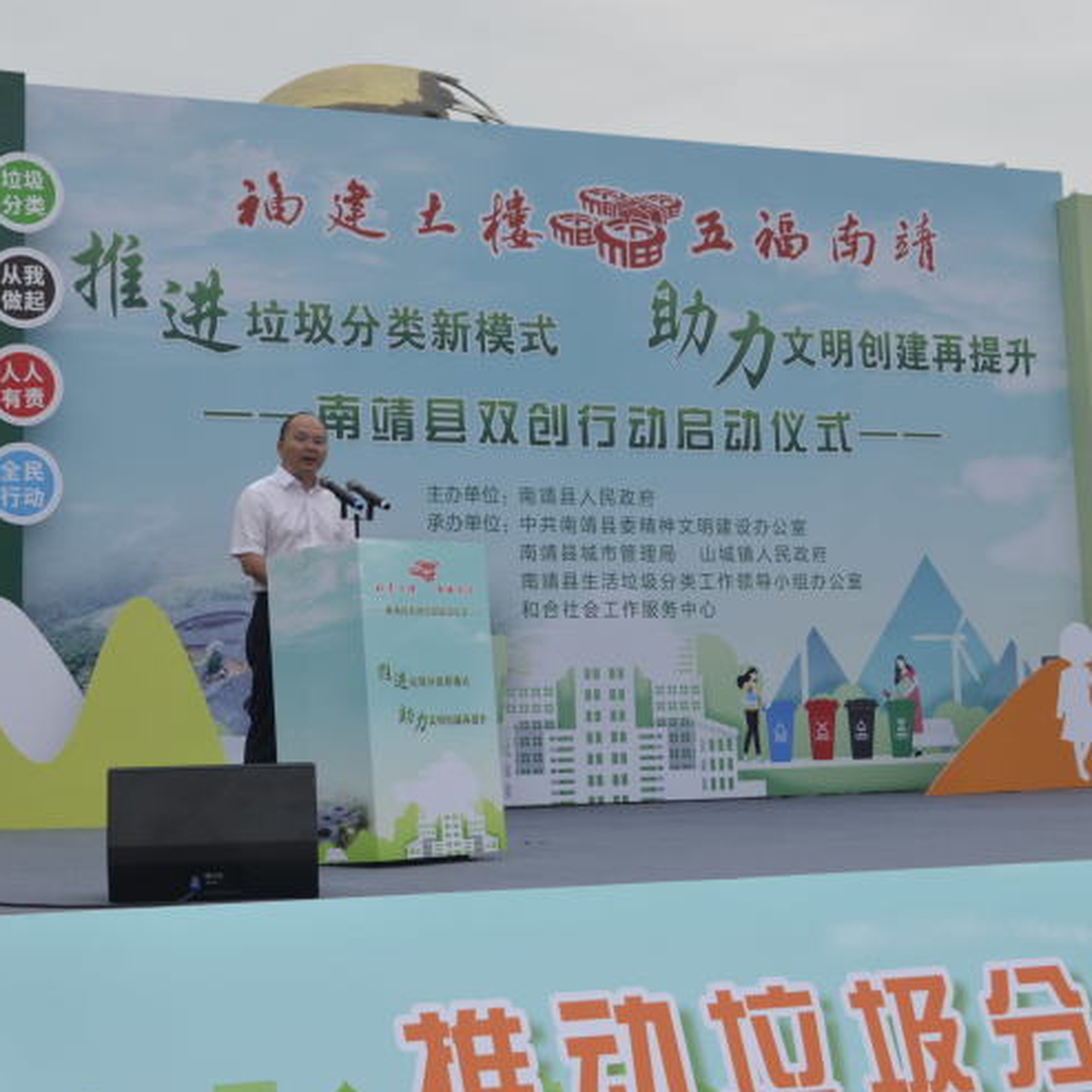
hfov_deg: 27.6
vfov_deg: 27.7
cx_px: 399
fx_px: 2213
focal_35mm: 62
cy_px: 548
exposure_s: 1/100
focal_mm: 32
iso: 100
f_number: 8
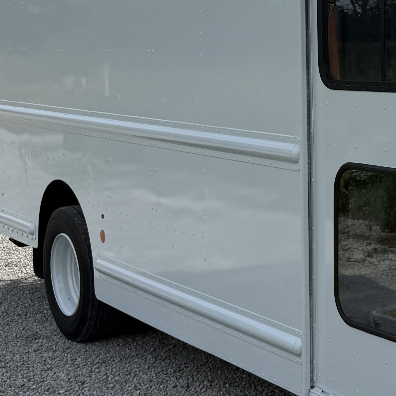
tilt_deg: -0.6
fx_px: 1061
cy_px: 118
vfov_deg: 21.0
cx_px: 484
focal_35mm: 82
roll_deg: -0.1
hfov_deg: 19.8
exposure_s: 1/6711
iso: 80
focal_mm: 6.76
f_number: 1.78
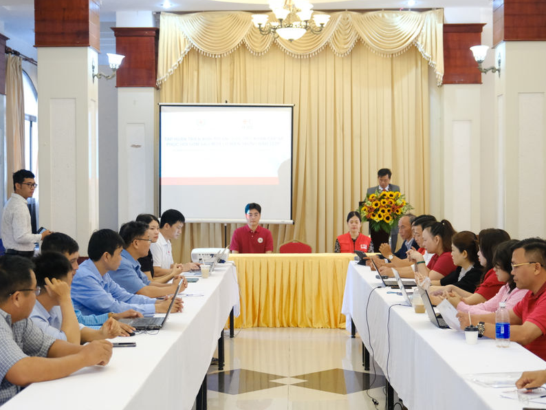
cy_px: 204
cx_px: 272
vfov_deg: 24.0
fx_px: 962
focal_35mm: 61
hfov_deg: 31.7
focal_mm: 37.6
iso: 4000
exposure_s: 1/125
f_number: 4
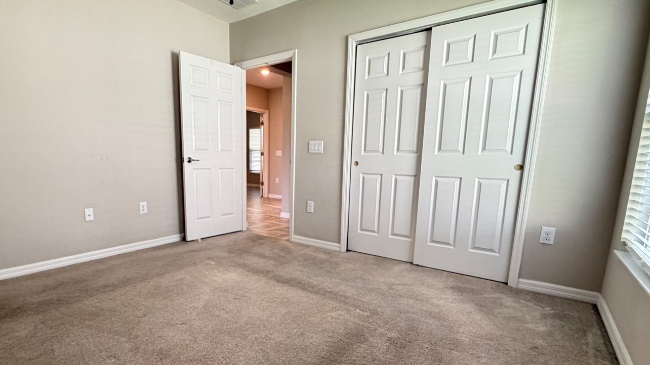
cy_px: 213
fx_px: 327
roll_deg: -0.4
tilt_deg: -9.4
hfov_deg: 89.2
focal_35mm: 19
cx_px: 288
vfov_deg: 58.0
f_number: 2.2
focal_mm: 2.22
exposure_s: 1/60
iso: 400
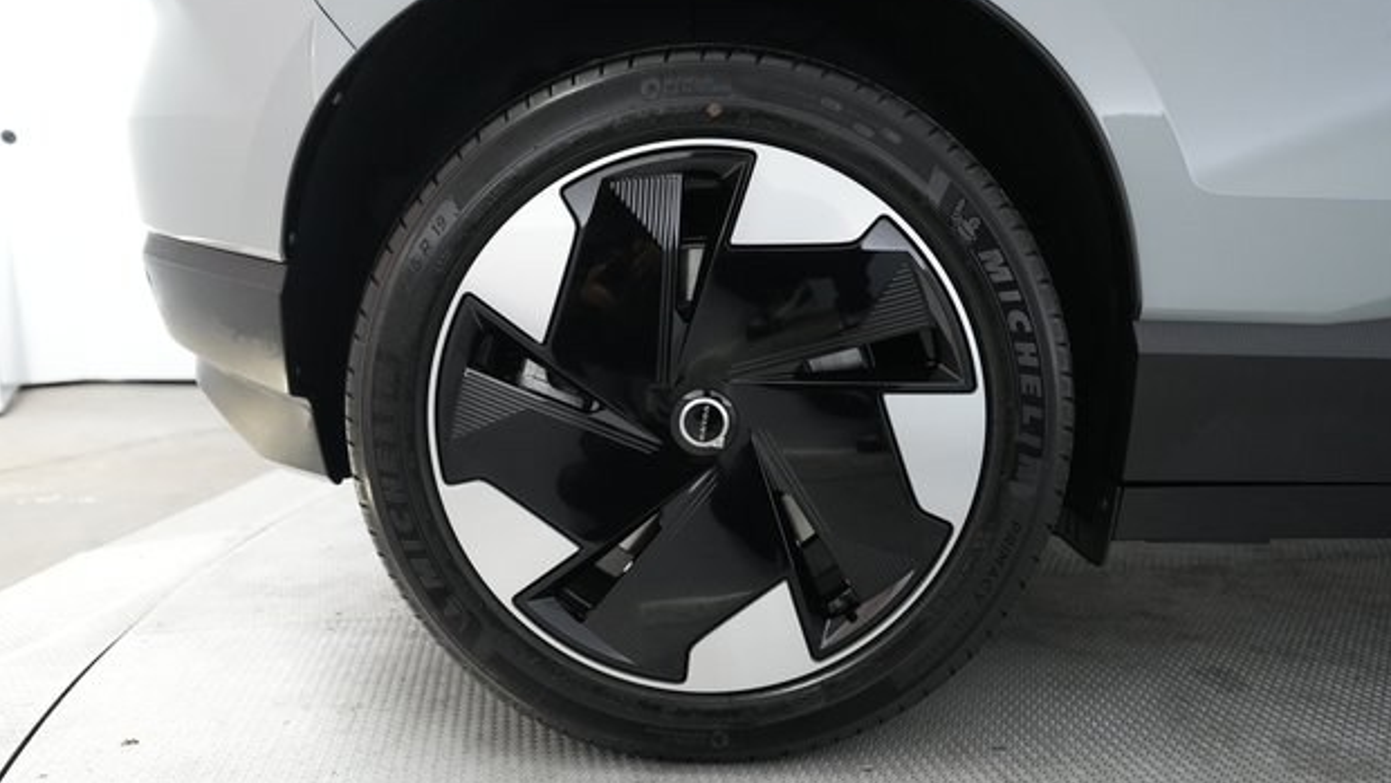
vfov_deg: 42.9
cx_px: 696
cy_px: 408
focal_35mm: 27
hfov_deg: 69.9
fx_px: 996
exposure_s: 1/160
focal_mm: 25
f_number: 2.8
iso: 4000
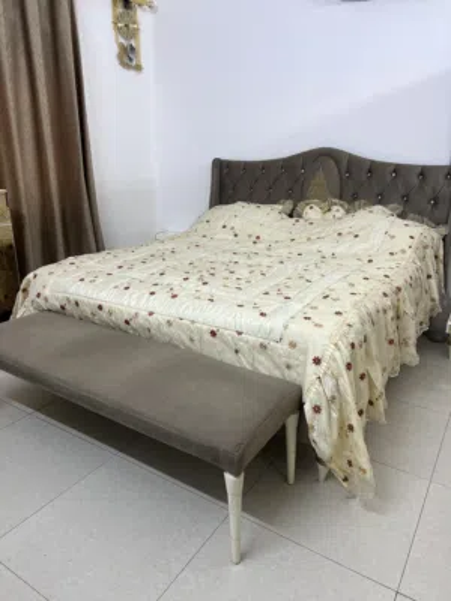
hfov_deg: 53.1
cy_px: 300
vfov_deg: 67.3
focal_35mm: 26
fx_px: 452
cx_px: 226
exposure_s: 1/100
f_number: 1.5
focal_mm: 5.7
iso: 100
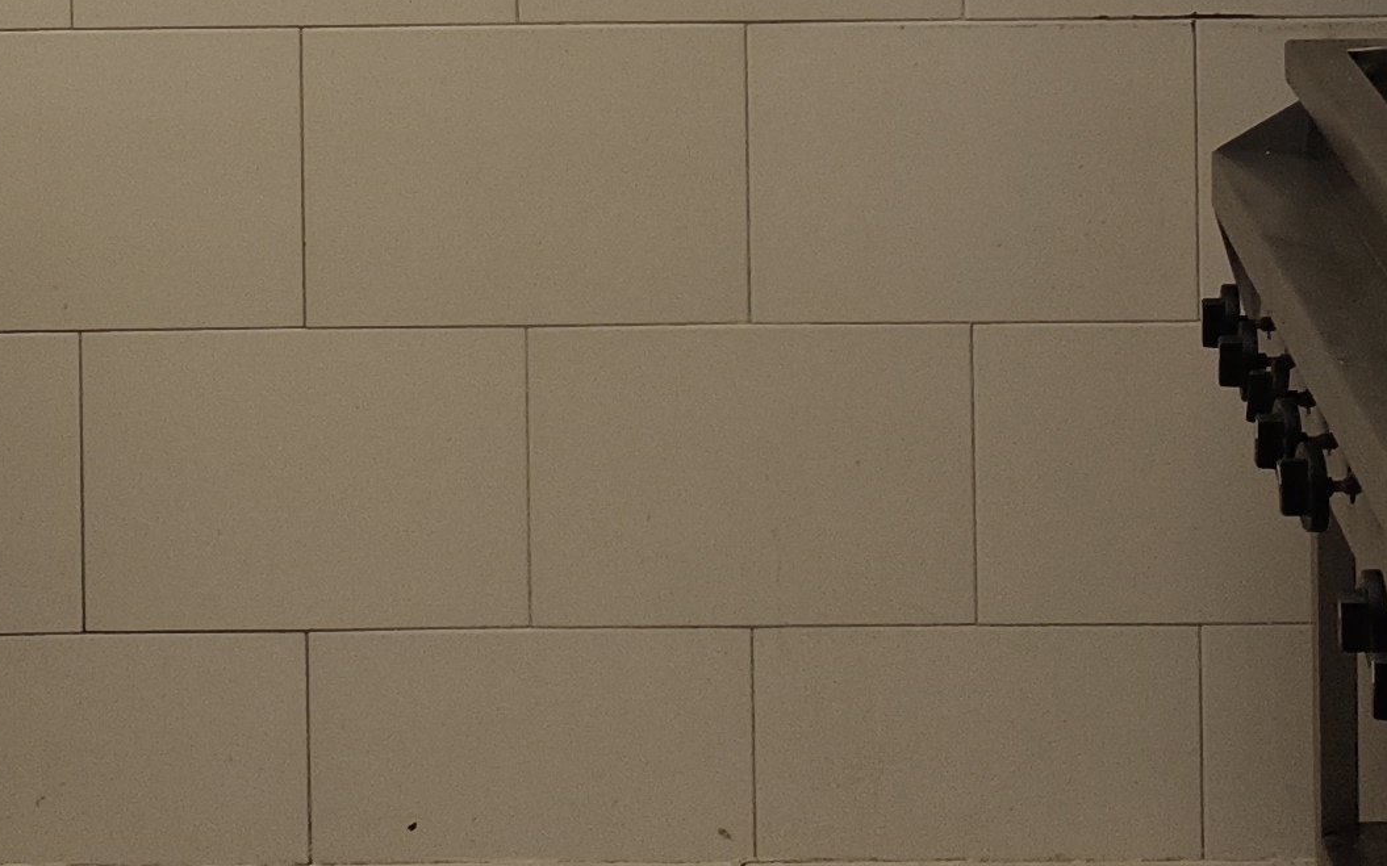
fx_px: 4044
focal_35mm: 107
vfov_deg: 11.5
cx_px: 590
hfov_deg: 19.4
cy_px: -585
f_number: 1.59
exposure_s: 1/30
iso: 125
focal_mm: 4.94
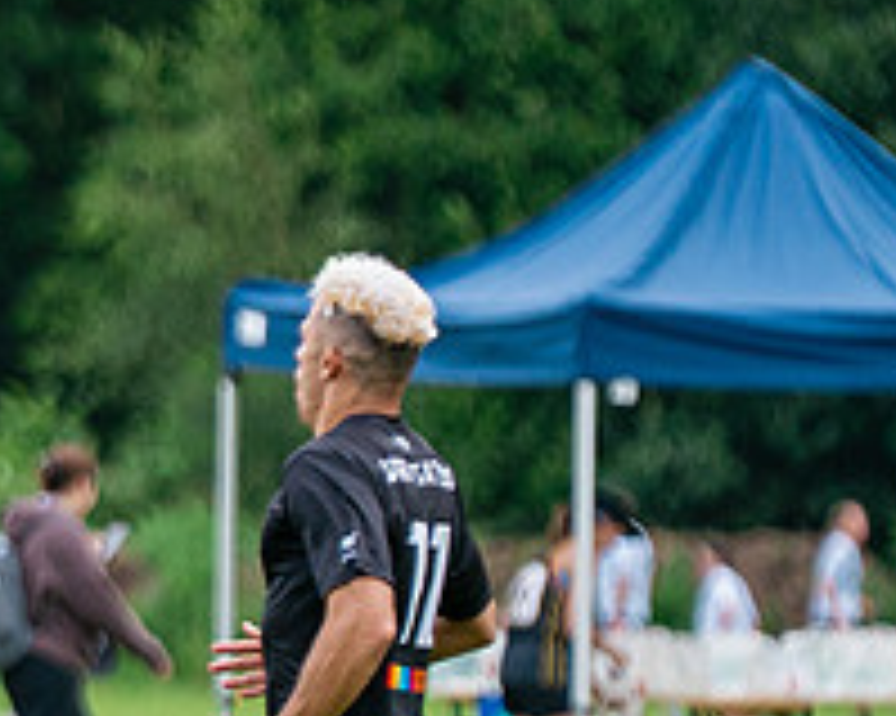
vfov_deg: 1.5
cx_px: -468
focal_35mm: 1016
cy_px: 329
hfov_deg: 1.9
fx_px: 26929
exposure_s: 1/2500
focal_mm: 200
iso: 640
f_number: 2.8
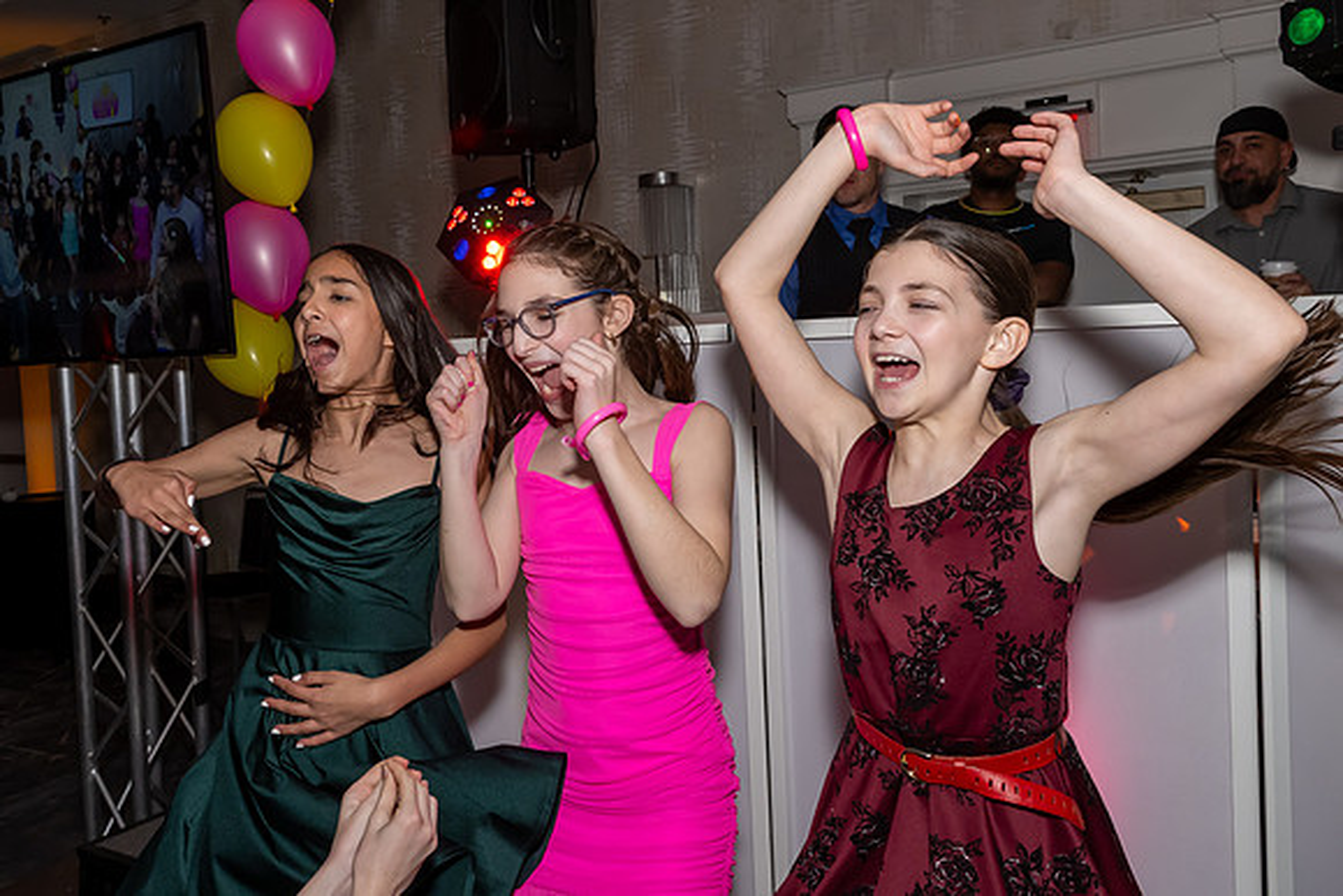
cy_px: 368
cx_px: 550
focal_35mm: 29
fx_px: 1101
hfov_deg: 62.3
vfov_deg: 44.1
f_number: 7.1
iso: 800
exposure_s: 1/250
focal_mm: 17
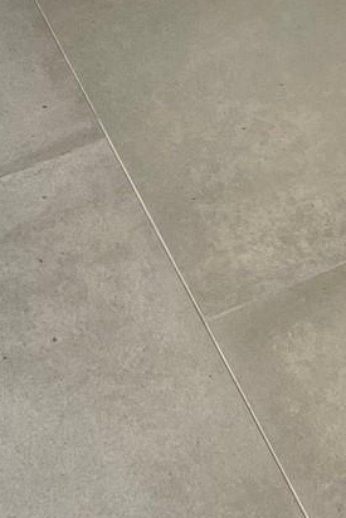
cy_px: 11
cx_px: 537
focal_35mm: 101
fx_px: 1455
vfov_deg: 19.7
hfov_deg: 12.8
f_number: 1.6
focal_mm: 5.1
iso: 64
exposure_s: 1/60
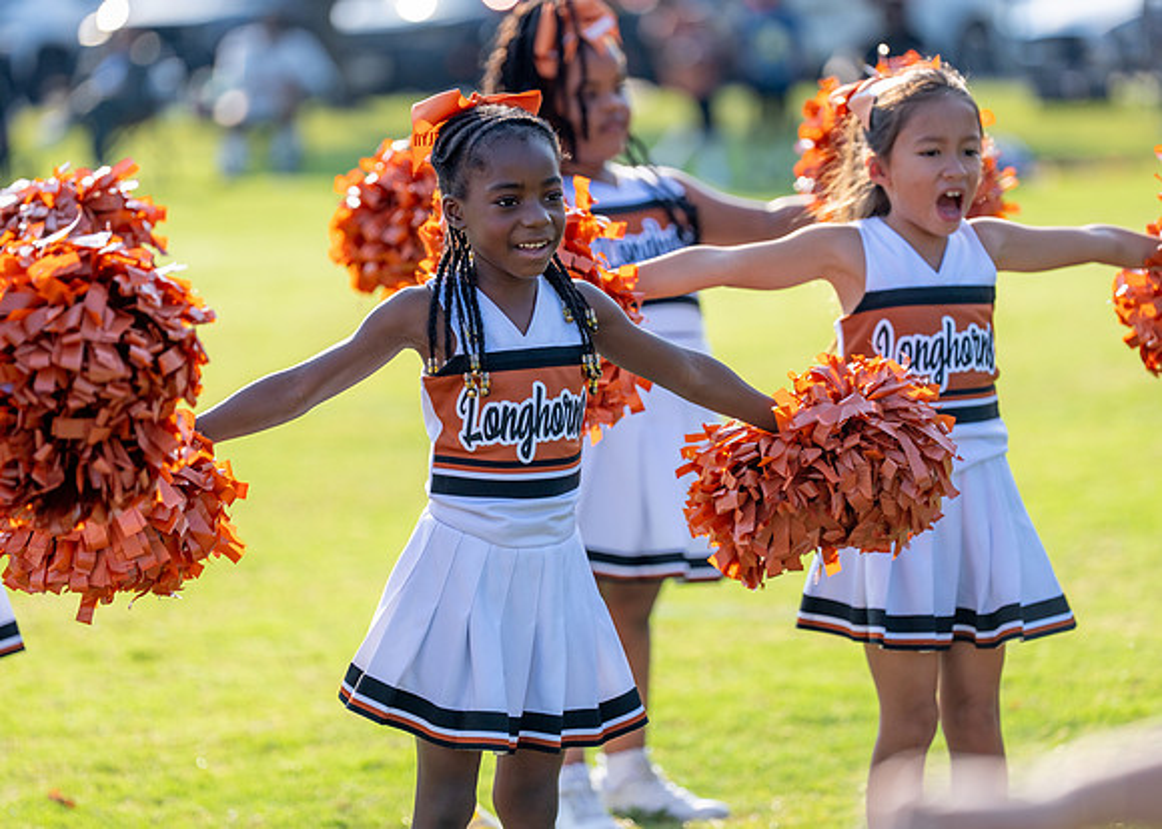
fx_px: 6443
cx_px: 593
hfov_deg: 10.3
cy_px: 377
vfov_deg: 7.4
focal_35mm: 195
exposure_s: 1/2000
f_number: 2.8
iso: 200
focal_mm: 167
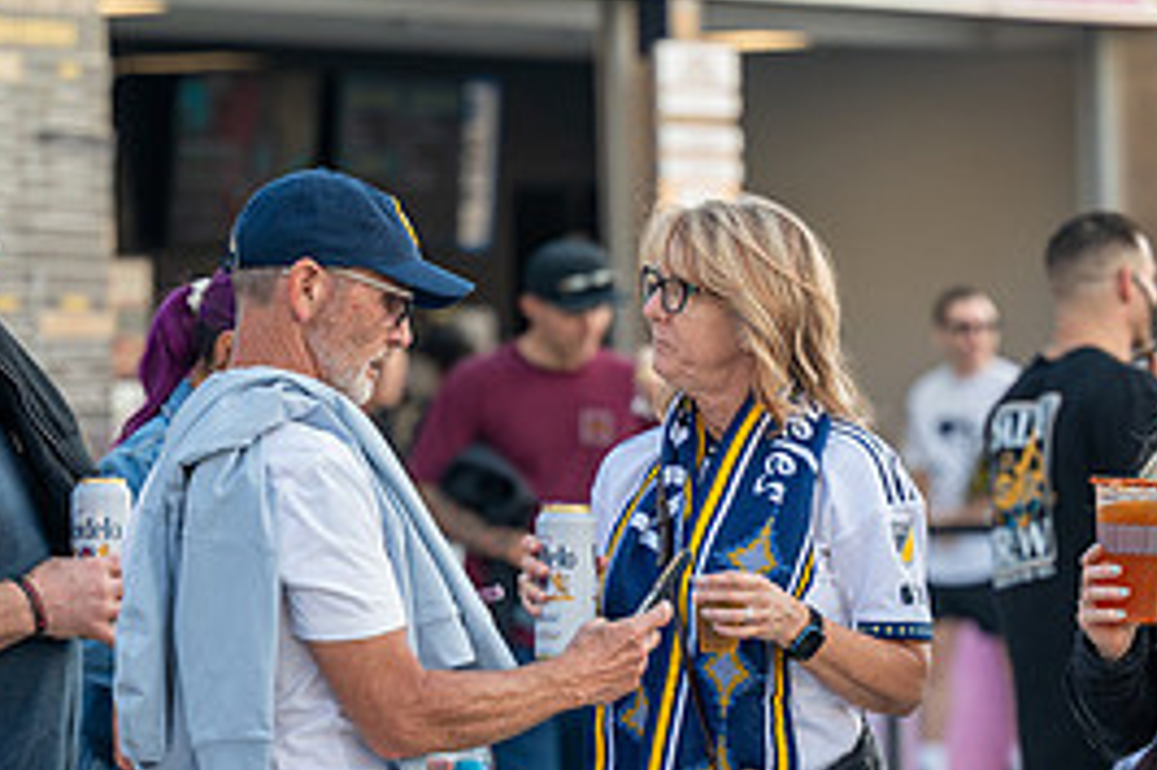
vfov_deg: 5.2
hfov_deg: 7.9
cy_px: 600
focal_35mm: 262
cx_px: 674
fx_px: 8415
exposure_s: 1/800
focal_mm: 120
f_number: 2.8
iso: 560
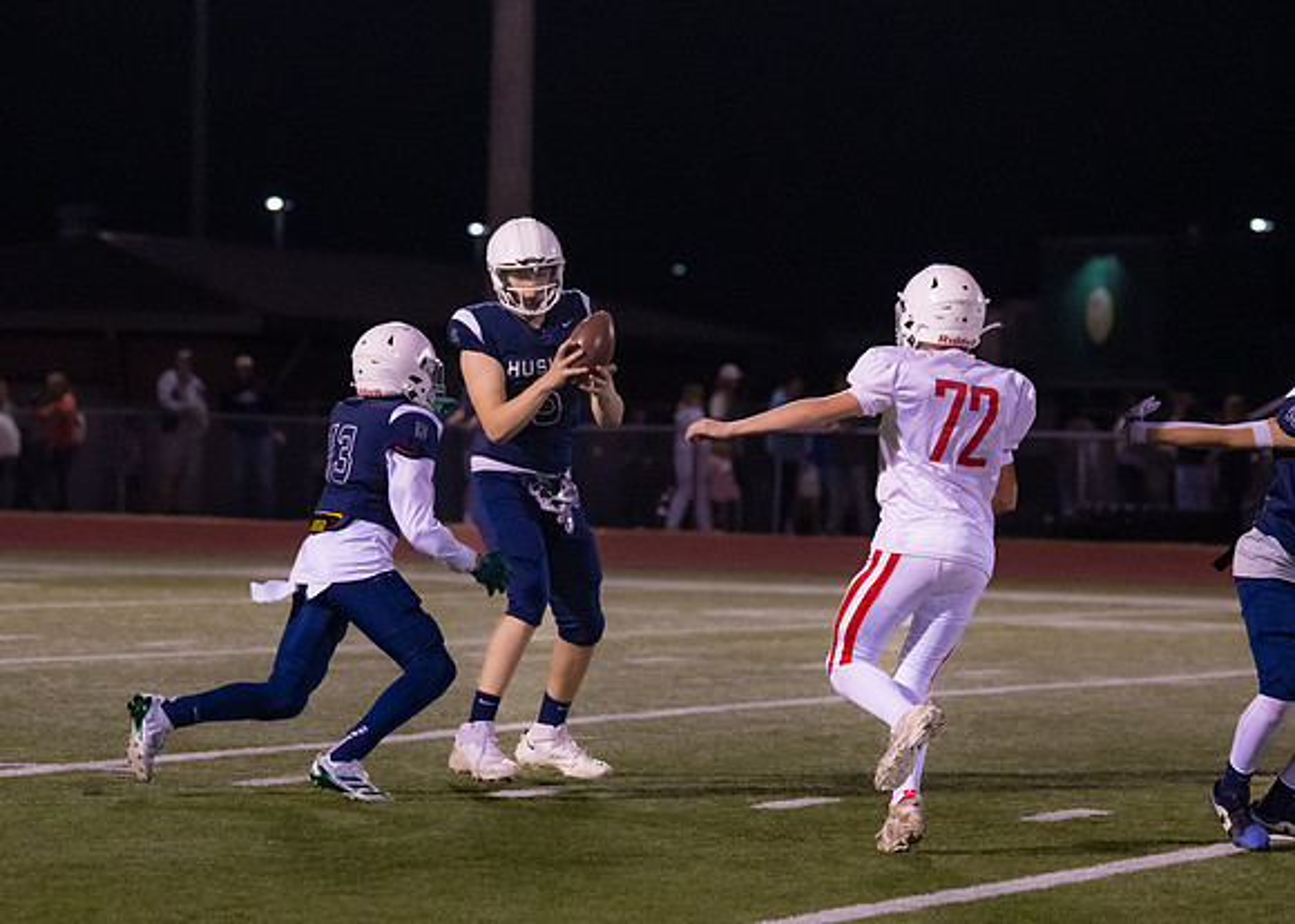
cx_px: 575
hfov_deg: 10.5
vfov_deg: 7.5
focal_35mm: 192
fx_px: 7062
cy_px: 504
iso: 3200
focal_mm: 106
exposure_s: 1/1000
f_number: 2.8
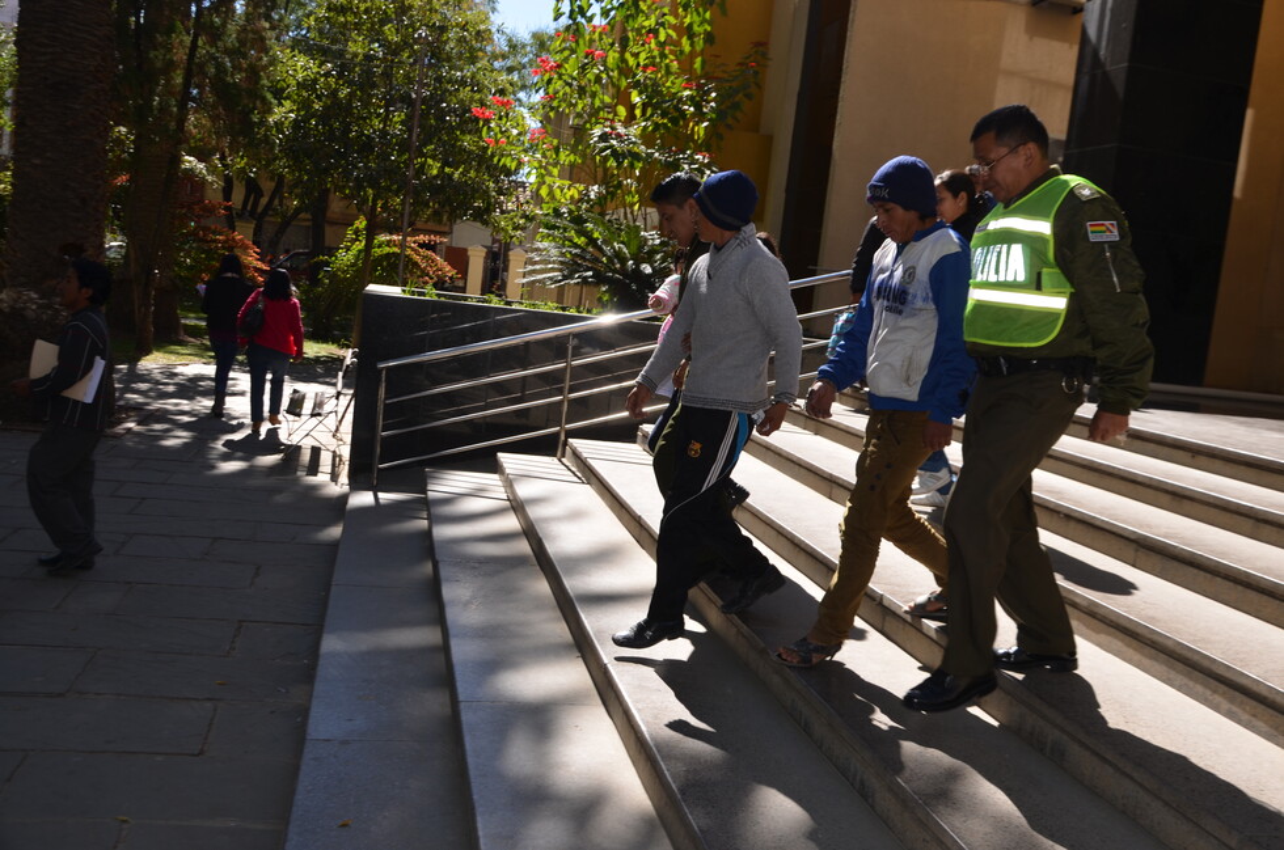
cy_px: 425
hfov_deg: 57.3
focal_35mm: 33
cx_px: 642
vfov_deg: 39.8
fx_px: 1175
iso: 100
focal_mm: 22
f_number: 7.1
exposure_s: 1/200
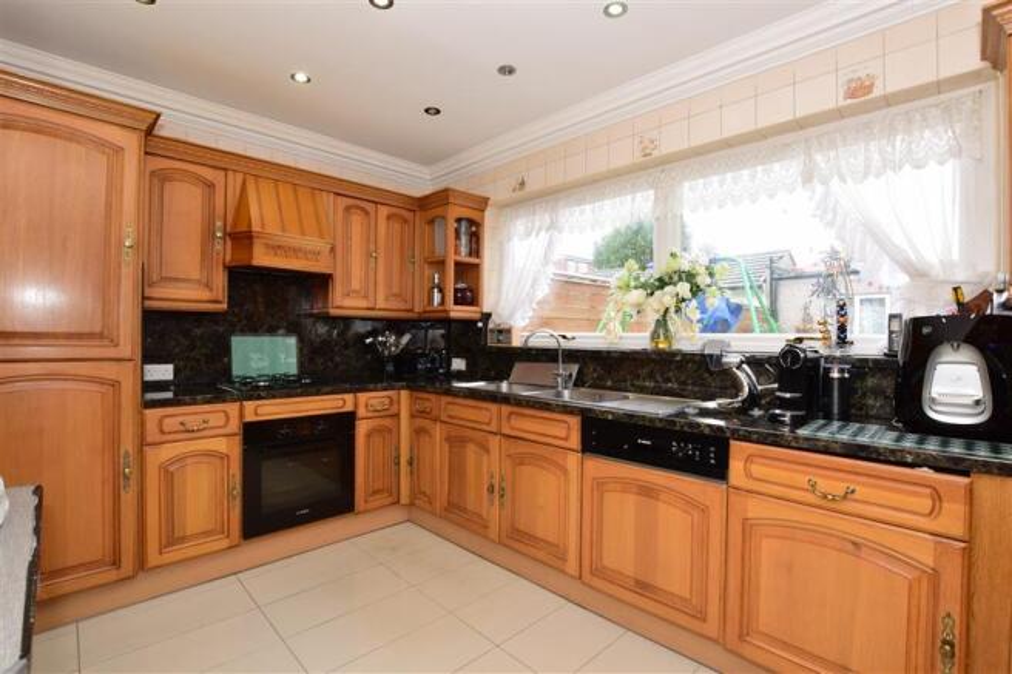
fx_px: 464
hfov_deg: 95.0
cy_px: 337
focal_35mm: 16
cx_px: 506
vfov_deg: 72.0
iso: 400
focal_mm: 11
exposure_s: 1/15
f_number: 11
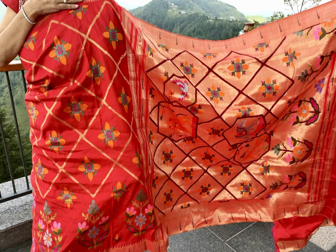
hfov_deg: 67.3
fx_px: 252
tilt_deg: -17.1
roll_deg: -1.0
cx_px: 168
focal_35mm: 26
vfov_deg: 53.1
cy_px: 126
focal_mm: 5.96
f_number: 1.6
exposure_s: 1/397
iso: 50
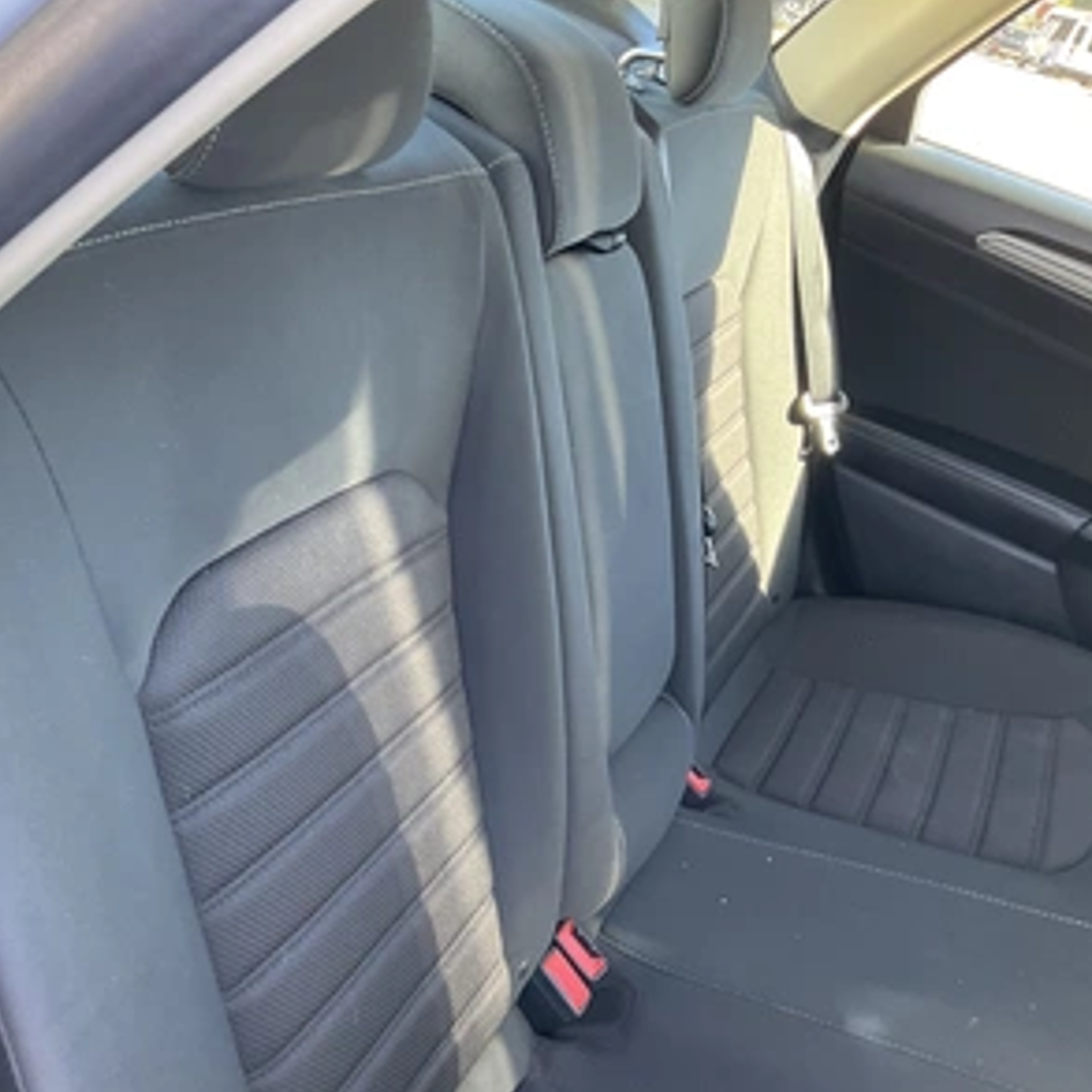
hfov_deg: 46.7
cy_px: 537
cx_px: 388
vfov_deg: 47.2
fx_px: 1249
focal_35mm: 35
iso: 64
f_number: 1.8
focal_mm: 3
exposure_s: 1/62
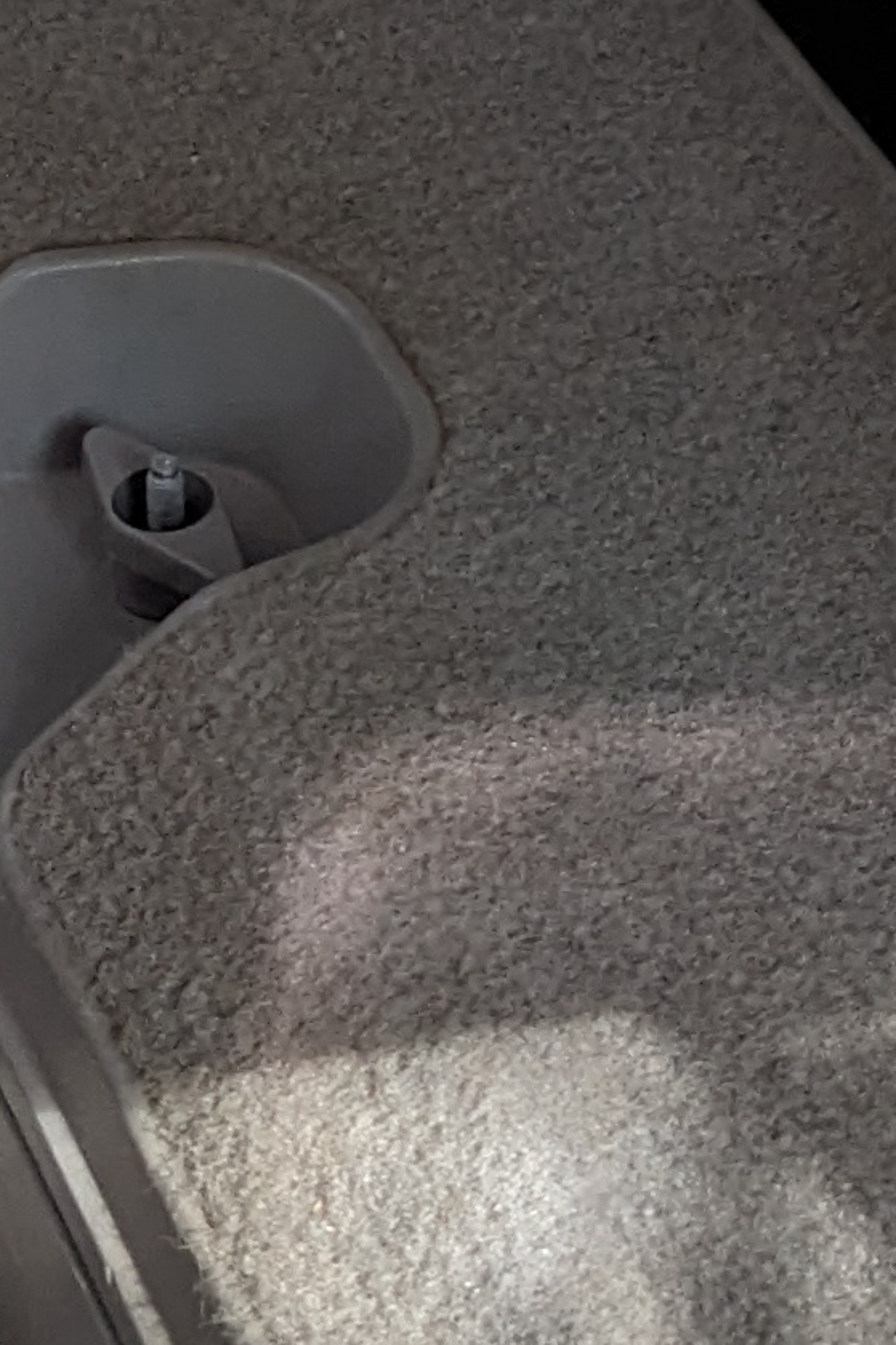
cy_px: -220
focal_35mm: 135
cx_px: 596
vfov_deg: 14.7
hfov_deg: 10.1
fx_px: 5042
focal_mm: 4.38
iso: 60
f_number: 1.73
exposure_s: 1/24
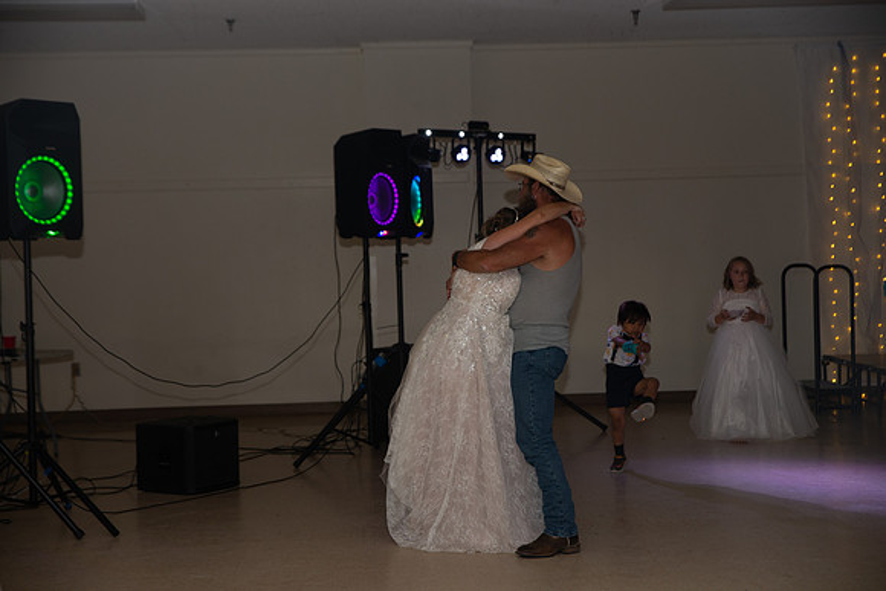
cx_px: 443
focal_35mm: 65
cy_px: 296
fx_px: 1600
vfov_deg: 20.9
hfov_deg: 31.0
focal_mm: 65
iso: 800
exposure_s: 1/125
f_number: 3.5
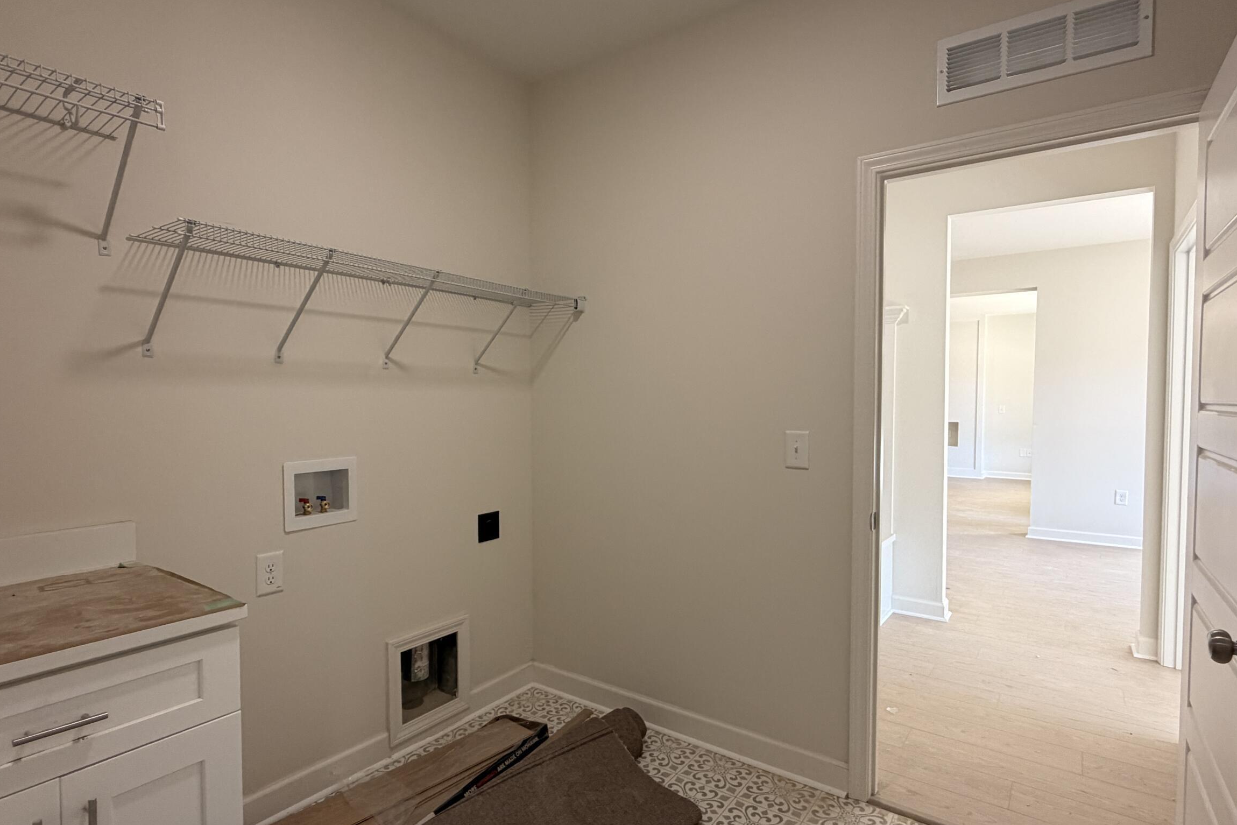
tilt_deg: -2.0
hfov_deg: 86.9
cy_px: 422
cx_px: 612
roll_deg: -0.4
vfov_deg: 64.6
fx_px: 653
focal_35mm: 19
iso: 200
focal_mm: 2.22
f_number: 2.2
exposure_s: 1/120
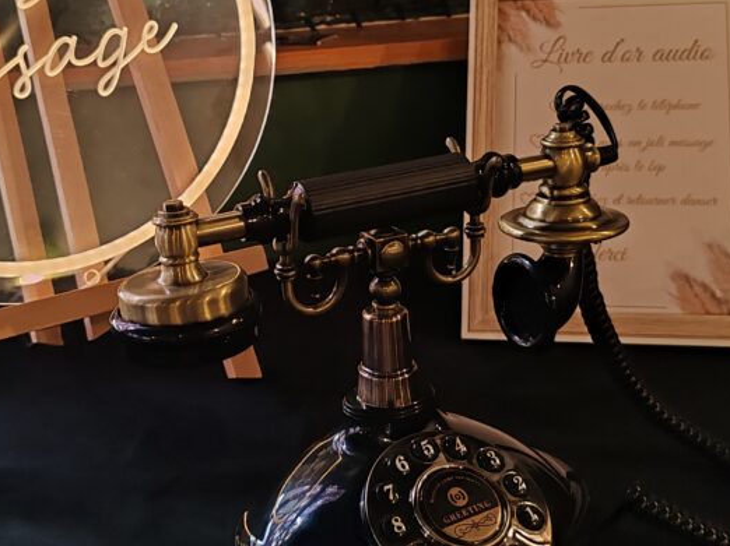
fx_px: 1117
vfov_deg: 27.4
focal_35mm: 53
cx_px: 299
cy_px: 211
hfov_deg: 36.1
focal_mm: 6.12
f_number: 1.9
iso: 320
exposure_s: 1/100
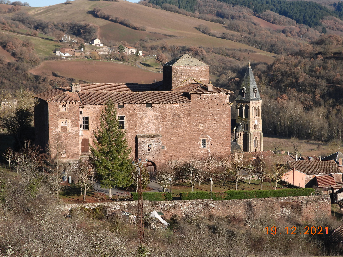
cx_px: 171
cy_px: 128
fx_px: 971
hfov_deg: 20.0
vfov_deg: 15.1
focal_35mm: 98
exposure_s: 1/800
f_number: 3.5
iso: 100
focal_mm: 17.5
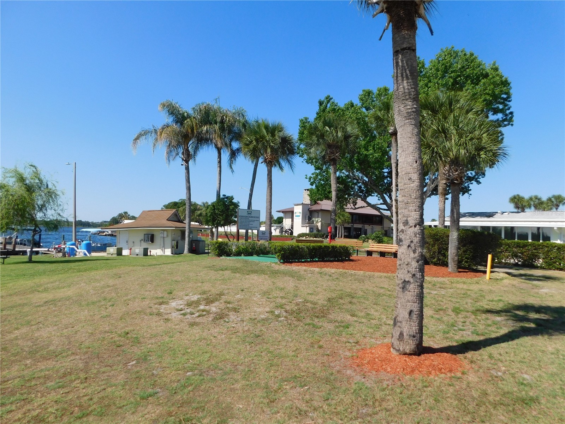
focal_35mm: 23
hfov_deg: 73.9
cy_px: 212
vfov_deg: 58.9
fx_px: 375
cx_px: 282
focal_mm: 4
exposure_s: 1/500
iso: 125
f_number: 6
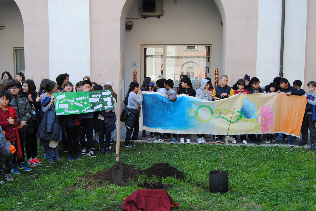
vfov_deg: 38.9
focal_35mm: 34
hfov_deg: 55.6
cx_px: 138
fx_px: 299
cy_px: 121
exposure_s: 1/125
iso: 140
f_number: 5.6
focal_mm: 18
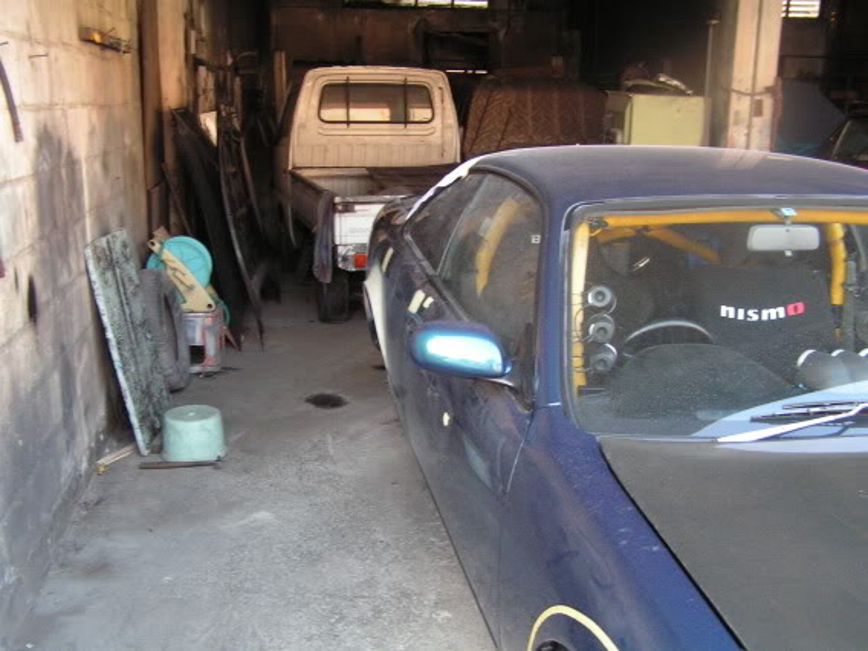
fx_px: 953
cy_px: 326
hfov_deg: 49.0
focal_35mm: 38
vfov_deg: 37.7
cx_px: 434
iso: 200
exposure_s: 1/40
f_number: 2.8
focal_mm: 6.3
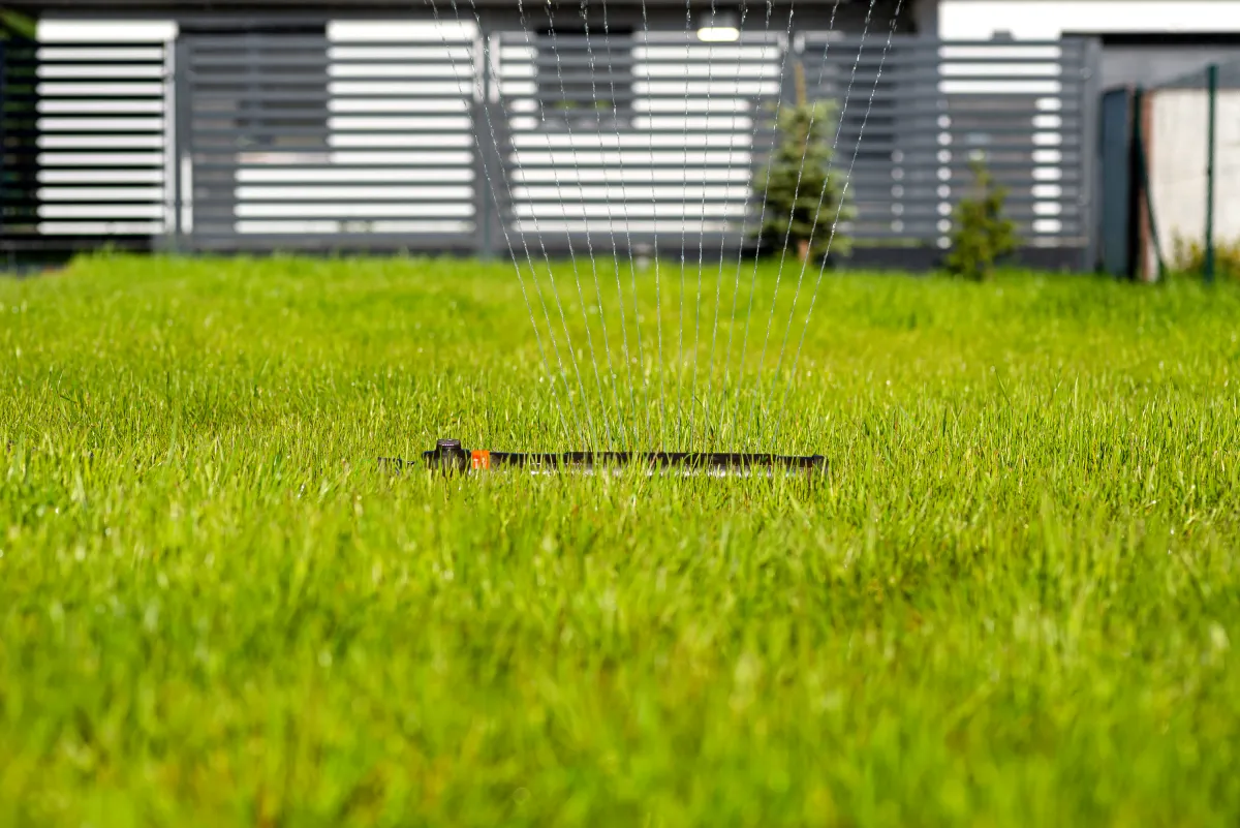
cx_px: 620
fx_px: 3446
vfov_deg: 13.7
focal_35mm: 100
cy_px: 414
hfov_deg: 20.4
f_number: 5.6
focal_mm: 100
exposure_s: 1/1250
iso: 100
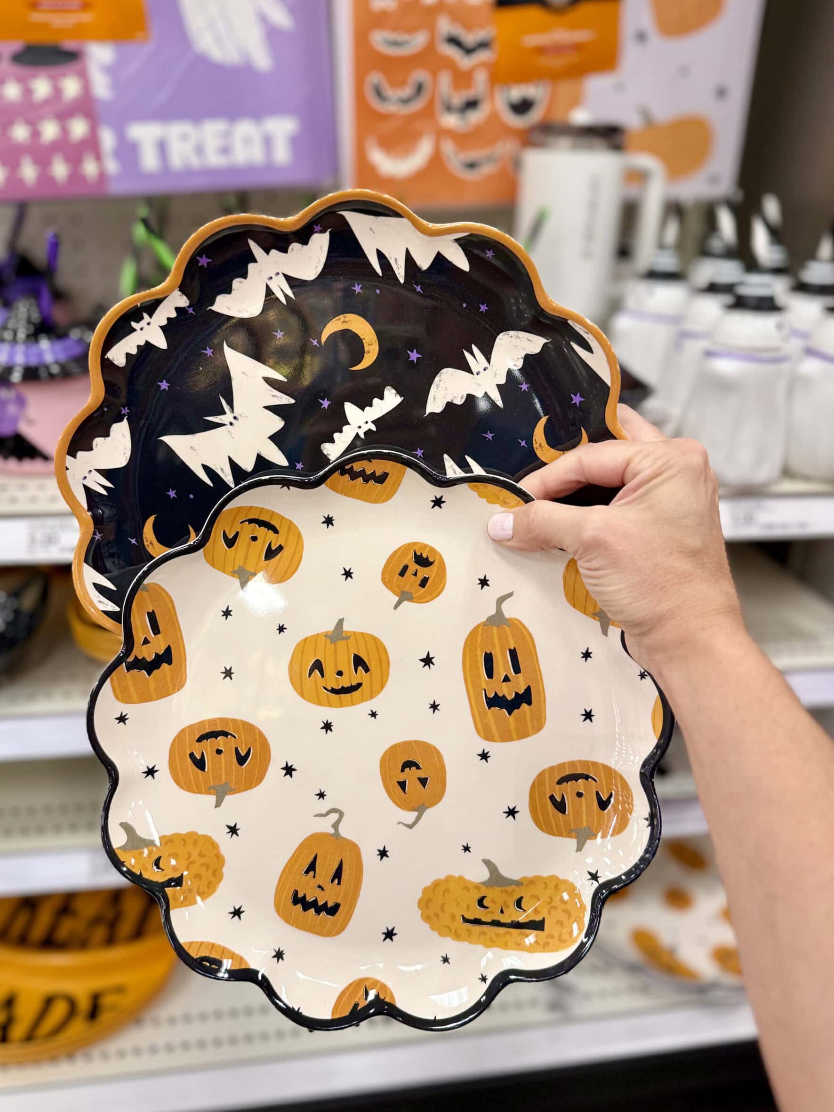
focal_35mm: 26
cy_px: 568
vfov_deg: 67.3
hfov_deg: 53.0
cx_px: 403
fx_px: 835
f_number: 1.8
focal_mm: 6.8
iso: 160
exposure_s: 1/120
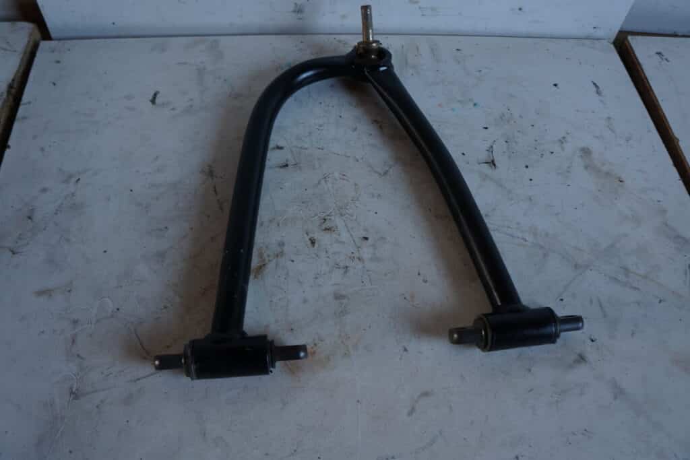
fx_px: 518
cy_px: 230
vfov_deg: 47.9
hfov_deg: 67.4
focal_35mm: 27
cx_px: 345
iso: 400
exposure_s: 1/30
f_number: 7.1
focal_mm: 18
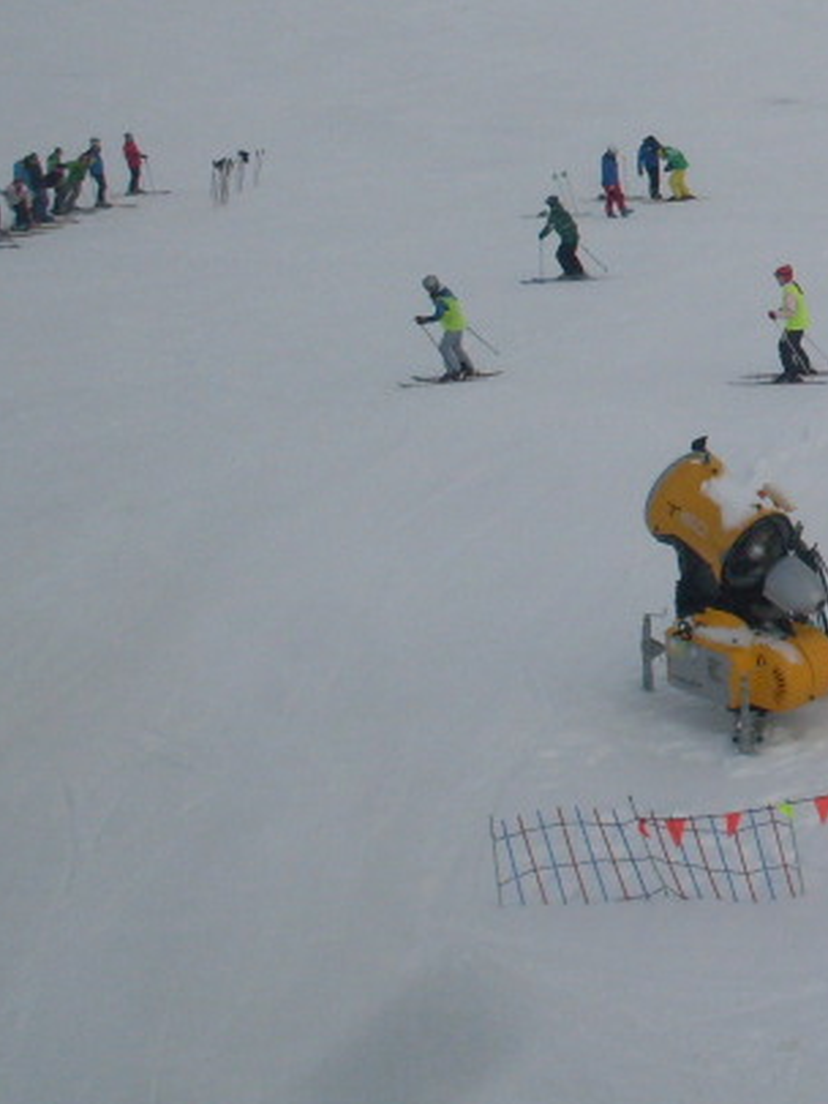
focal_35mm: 96
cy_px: 98
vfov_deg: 20.0
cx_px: 1190
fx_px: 3060
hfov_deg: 14.5
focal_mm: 6.3
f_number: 8.4
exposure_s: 1/250
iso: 80
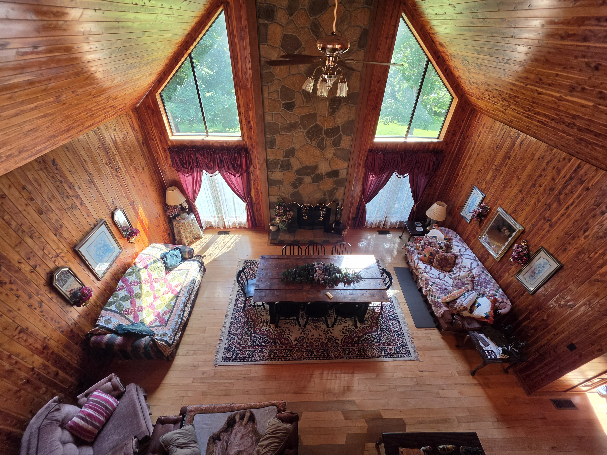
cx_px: 304
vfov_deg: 89.9
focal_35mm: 13
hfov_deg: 106.2
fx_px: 228
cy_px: 228
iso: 64
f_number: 1.9
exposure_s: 1/120
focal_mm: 2.2
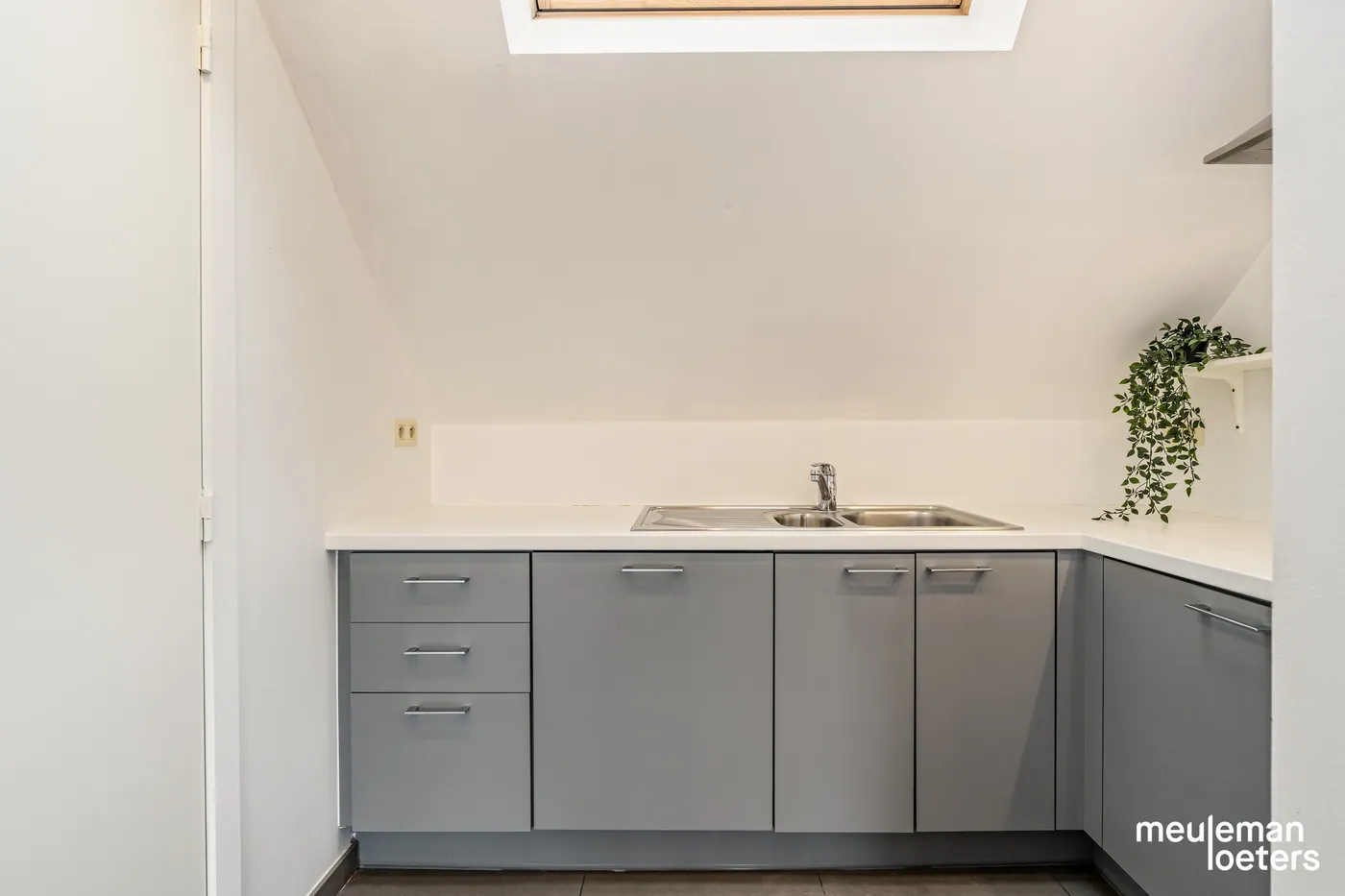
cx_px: 672
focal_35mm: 16
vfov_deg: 73.7
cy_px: 448
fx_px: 598
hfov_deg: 96.7
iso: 250
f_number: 11
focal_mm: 16
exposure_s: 1/5
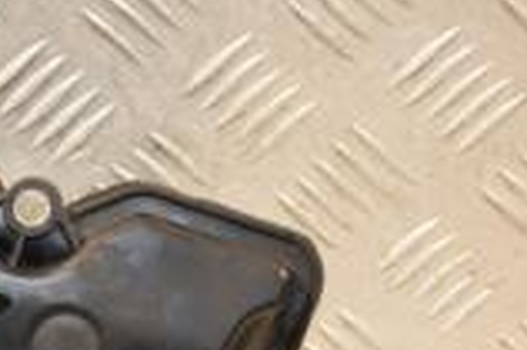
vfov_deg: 5.7
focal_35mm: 240
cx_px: -327
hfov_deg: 8.4
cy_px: 320
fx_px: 3510
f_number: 5
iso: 800
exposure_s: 1/200
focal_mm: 42
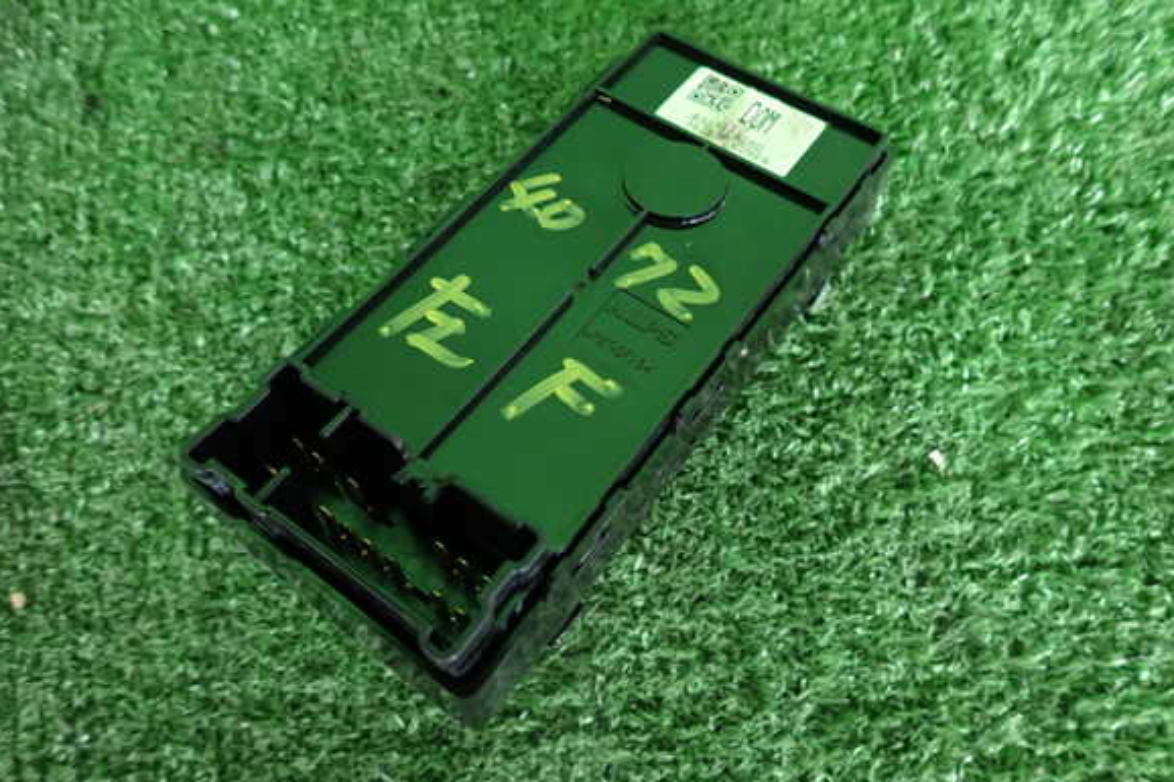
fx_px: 880
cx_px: 587
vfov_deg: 47.9
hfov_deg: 67.4
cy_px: 392
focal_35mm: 27
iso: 200
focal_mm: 4.5
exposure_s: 1/30
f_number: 2
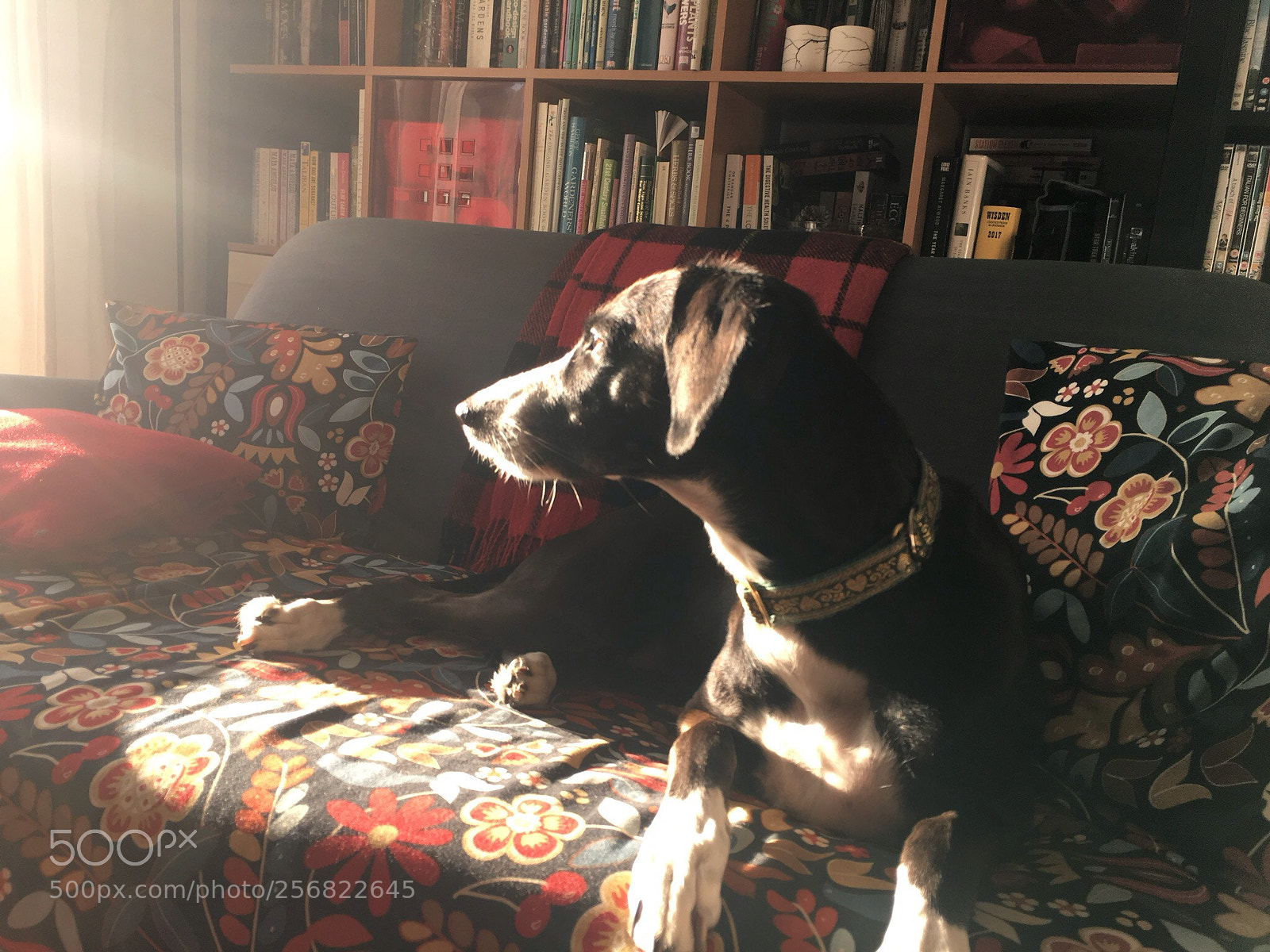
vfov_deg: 48.2
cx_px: 635
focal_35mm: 29
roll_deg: -4.4
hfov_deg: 61.7
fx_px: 1064
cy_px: 476
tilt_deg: -9.9
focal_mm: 4.15
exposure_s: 1/100
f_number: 2.2
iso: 25
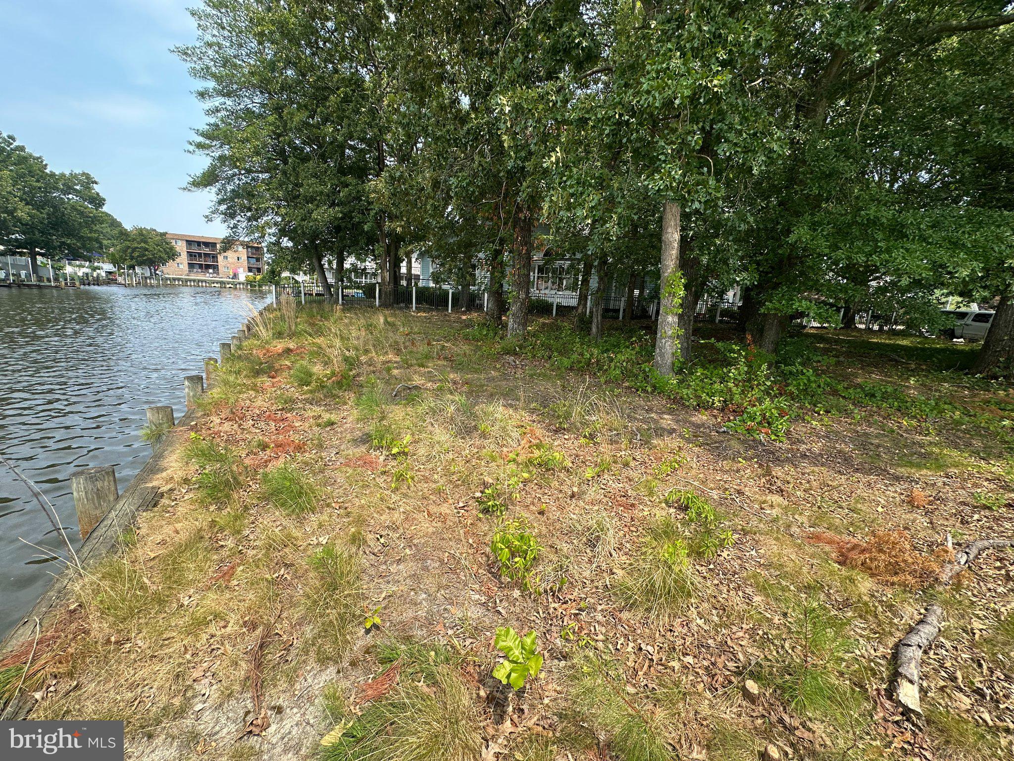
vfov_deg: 85.7
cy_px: 380
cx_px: 507
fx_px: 410
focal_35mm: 14
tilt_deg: -11.7
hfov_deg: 102.1
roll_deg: -3.9
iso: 40
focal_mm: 2.22
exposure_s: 1/686
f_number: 2.2
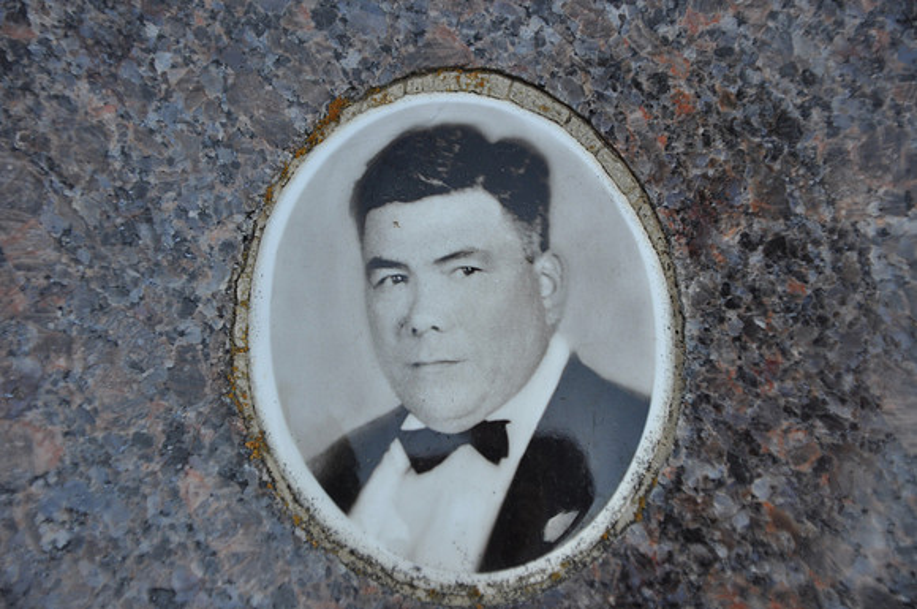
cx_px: 458
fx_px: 3434
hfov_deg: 15.2
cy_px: 304
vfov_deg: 10.1
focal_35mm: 135
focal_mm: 90
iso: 320
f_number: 5.6
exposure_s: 1/125
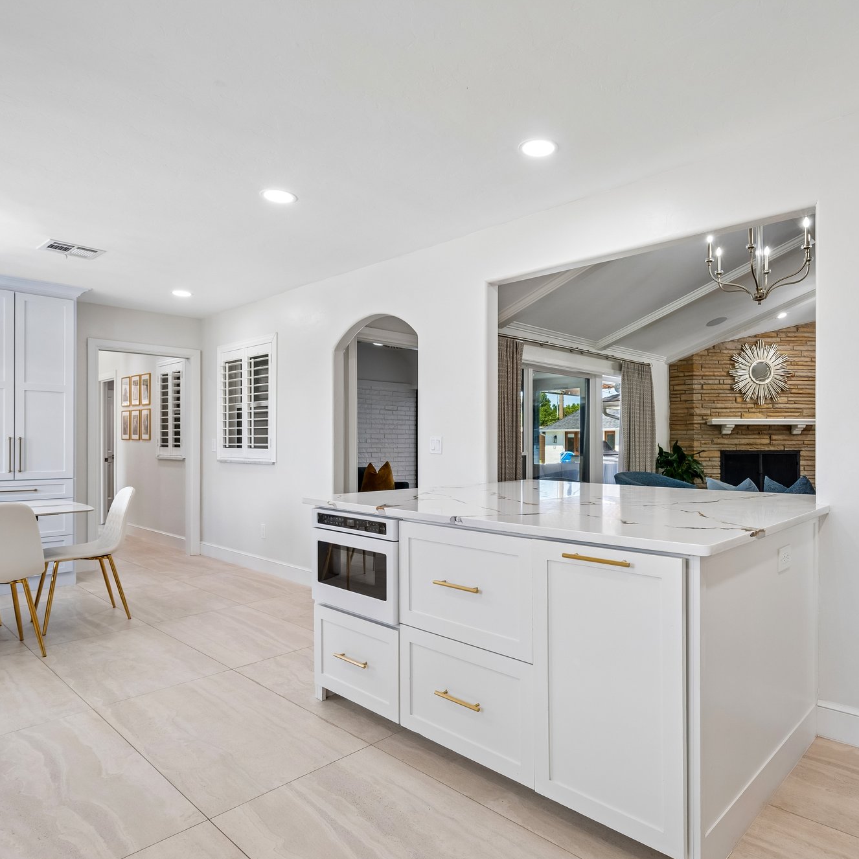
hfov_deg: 71.2
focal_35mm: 21
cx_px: 528
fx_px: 590
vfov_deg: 72.1
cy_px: 440
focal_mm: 16
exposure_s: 1/30
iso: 200
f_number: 8
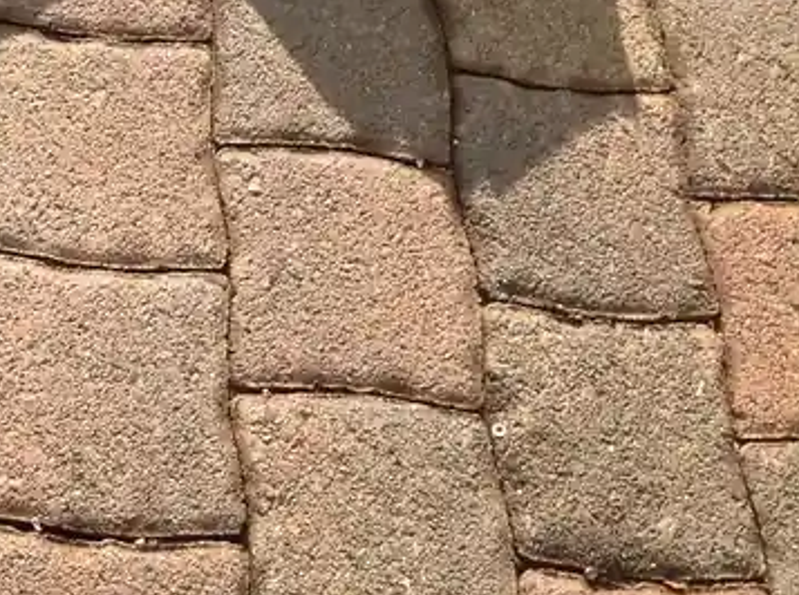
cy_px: -63
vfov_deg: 14.7
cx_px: -83
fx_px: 2257
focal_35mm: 98
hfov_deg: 19.2
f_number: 2.4
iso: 50
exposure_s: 1/426
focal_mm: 4.28
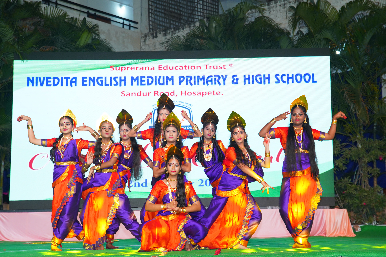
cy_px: 128
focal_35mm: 70
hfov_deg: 28.8
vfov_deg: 19.5
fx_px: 750
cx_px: 193
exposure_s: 1/160
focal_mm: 70
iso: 1600
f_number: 6.3
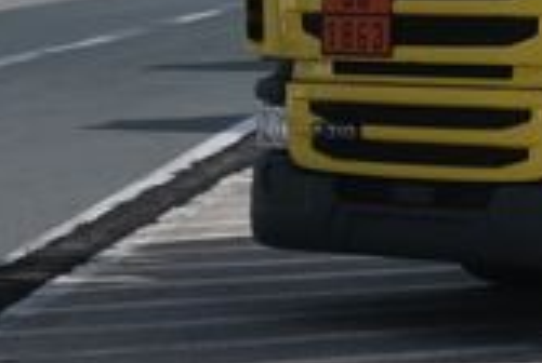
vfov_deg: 5.9
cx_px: 1545
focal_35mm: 230
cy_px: -147
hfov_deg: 7.9
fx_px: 3469
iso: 200
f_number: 5.6
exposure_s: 1/1500
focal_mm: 23.3
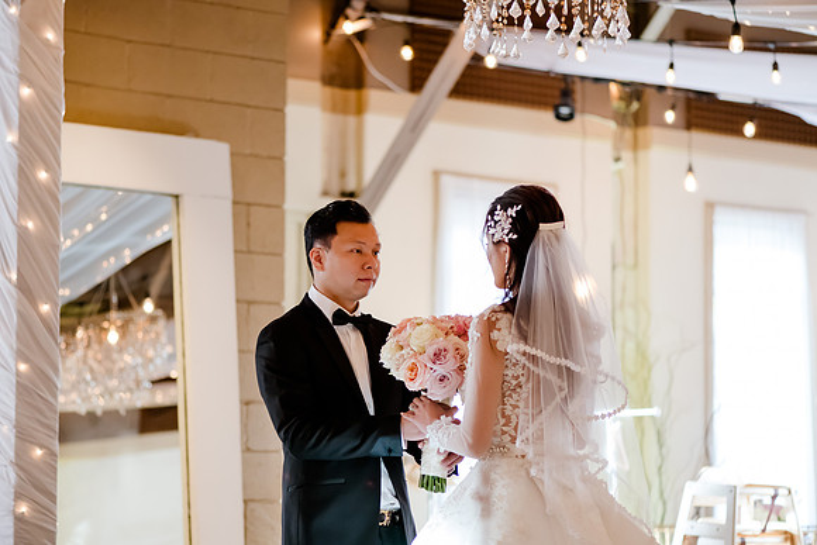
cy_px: 260
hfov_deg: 17.1
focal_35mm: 120
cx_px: 390
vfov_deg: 11.4
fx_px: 2722
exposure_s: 1/160
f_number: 2.8
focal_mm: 105
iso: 2500
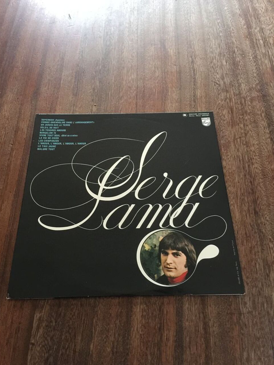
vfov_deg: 59.9
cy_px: 188
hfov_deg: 46.8
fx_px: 317
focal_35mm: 30
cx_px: 133
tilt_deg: -62.1
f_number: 2.2
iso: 200
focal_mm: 4.15
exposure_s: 1/8
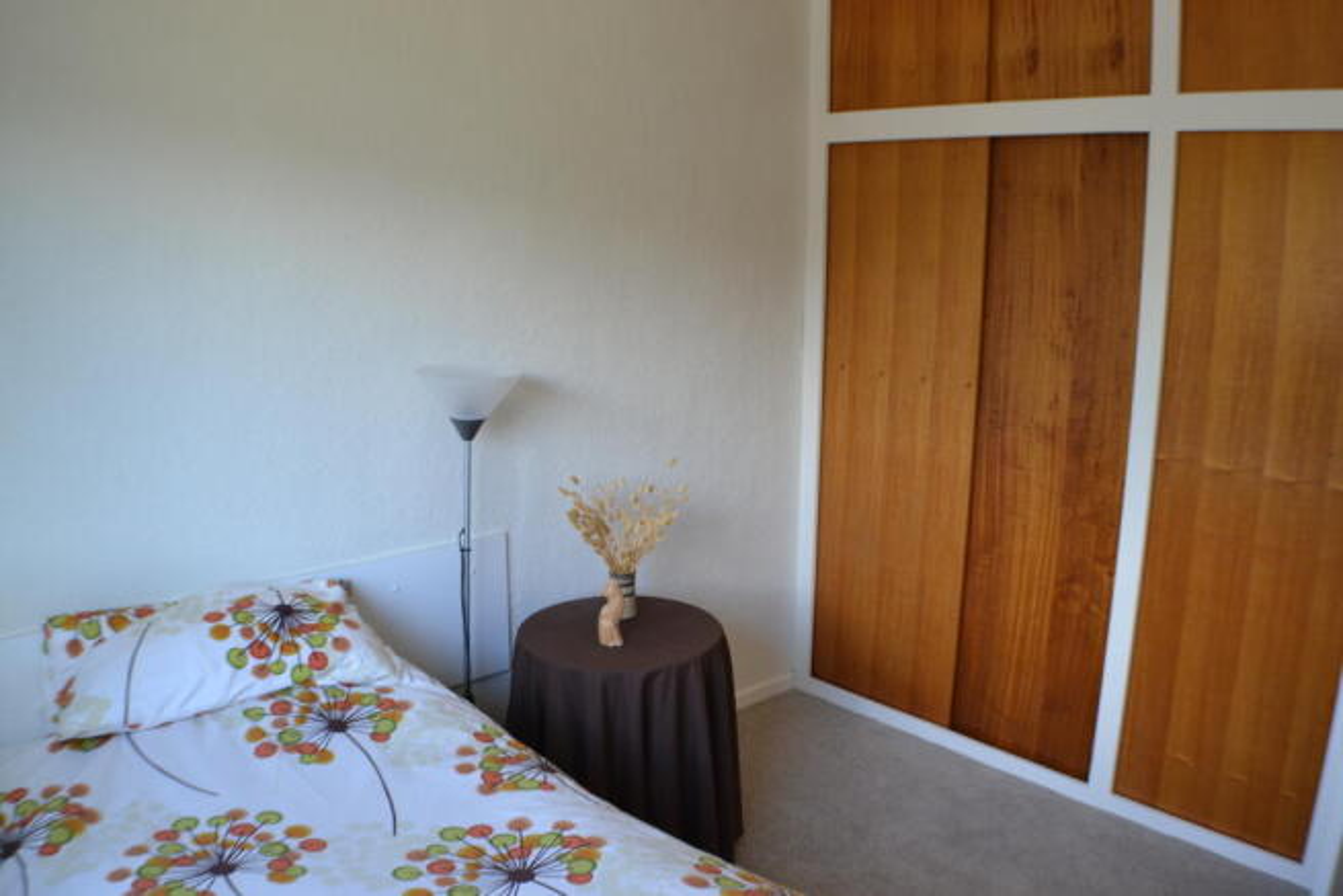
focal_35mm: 36
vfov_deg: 36.9
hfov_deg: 53.1
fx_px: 1343
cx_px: 672
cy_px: 448
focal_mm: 24
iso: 400
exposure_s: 1/80
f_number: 4.5
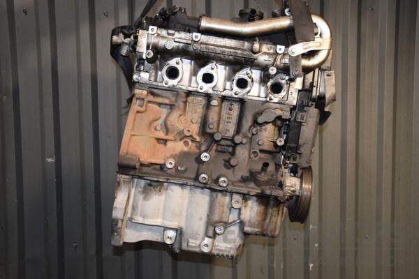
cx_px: 210
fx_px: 489
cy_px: 140
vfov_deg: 31.9
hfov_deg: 46.4
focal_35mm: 42
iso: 800
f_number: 5
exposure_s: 1/80
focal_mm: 28
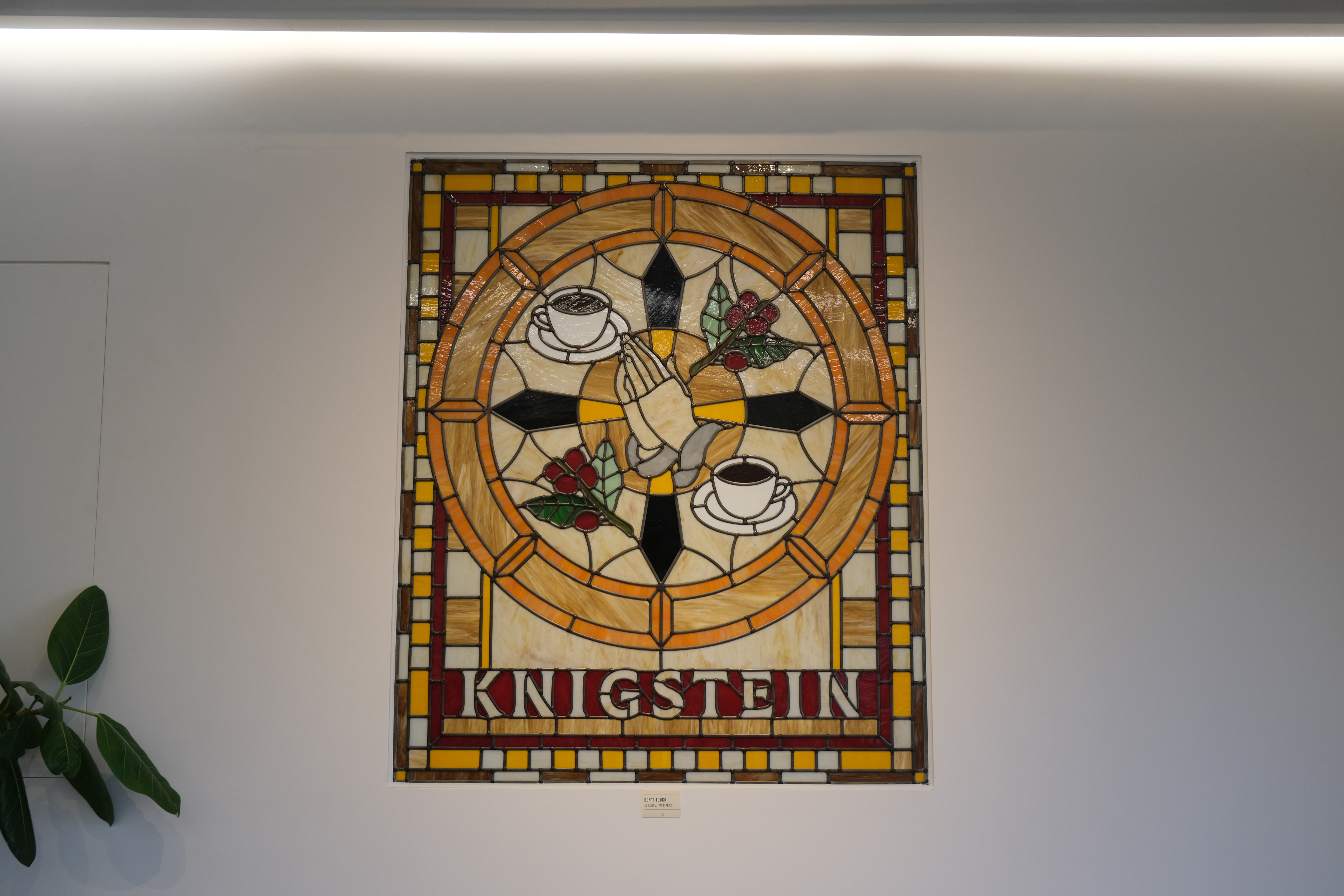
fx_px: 1045
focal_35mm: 28
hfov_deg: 65.5
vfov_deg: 46.4
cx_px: 672
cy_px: 448
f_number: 4
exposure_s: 1/110
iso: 320
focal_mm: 18.8
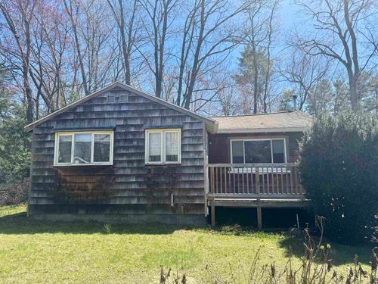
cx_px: 189
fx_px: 262
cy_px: 142
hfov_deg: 71.6
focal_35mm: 24
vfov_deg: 56.8
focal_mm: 6.76
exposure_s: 1/2110
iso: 80
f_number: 1.78
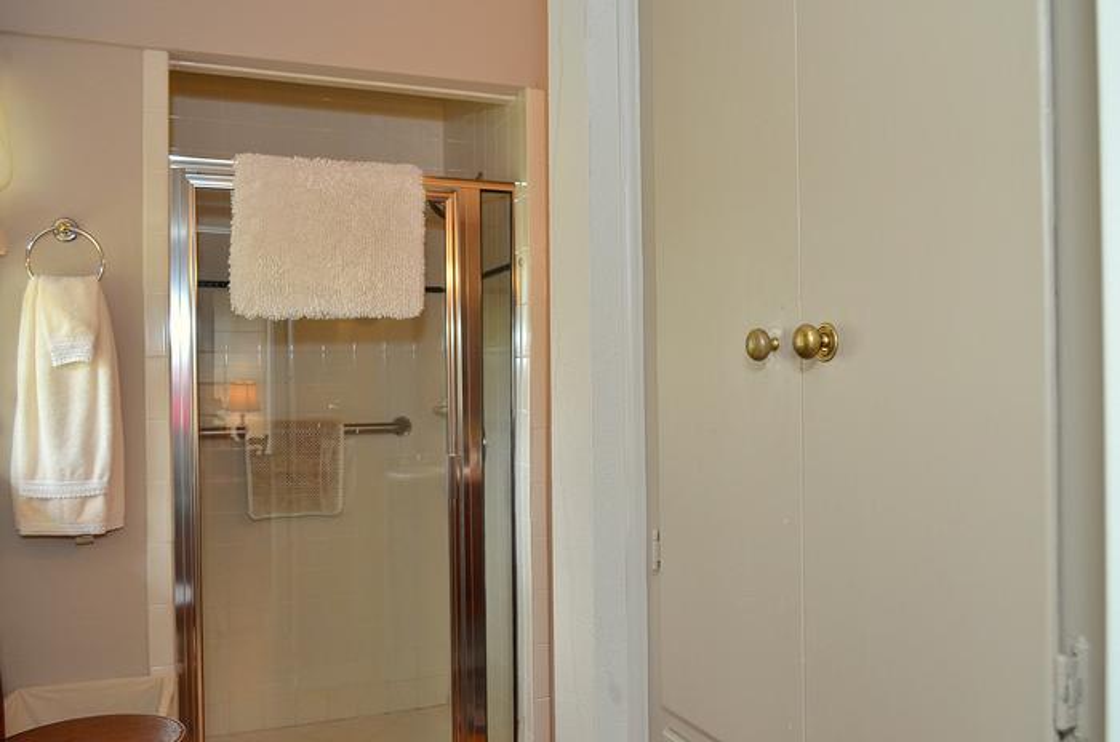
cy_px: 371
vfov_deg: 43.4
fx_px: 932
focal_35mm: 30
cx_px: 560
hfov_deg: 62.0
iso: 500
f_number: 6.3
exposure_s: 1/60
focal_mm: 20
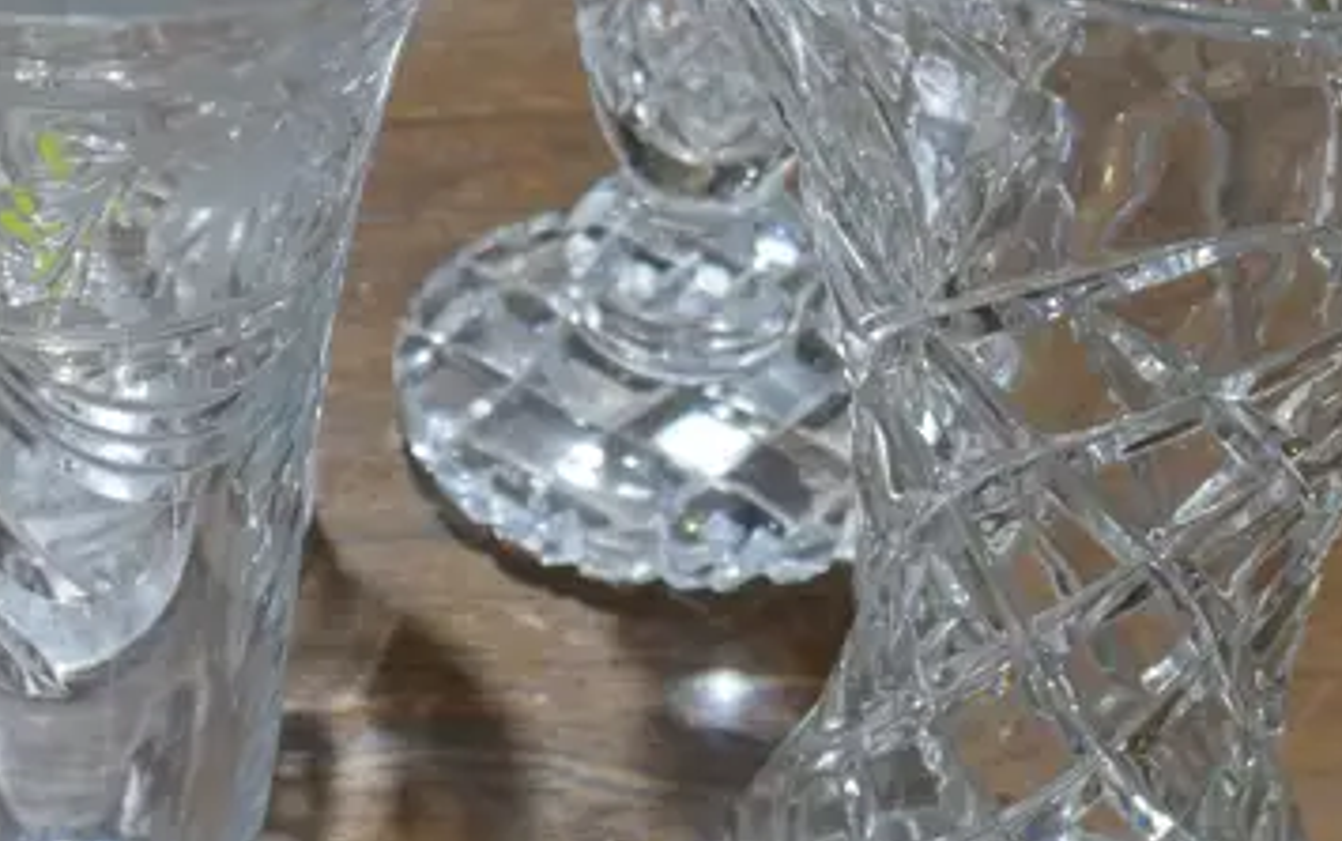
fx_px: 4684
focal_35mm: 128
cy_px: 315
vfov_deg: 10.2
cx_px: 633
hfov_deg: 16.3
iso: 500
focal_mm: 21
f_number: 4.6
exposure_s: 1/60
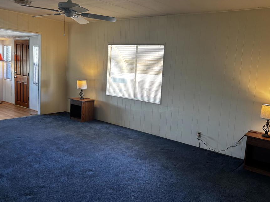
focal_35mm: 31
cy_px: 91
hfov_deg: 58.3
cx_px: 145
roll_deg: -3.2
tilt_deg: -7.7
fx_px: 242
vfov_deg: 45.4
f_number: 1.6
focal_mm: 5.96
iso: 160
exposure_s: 1/60
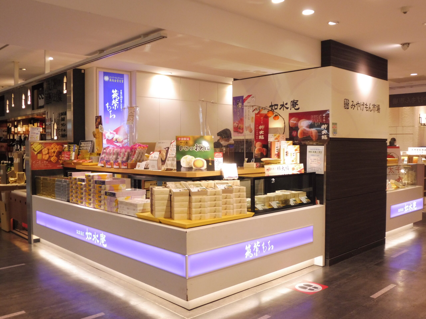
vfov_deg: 41.8
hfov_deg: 54.0
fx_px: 418
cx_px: 213
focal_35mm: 34
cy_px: 160
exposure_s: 1/60
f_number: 3.7
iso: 250
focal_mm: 6.1
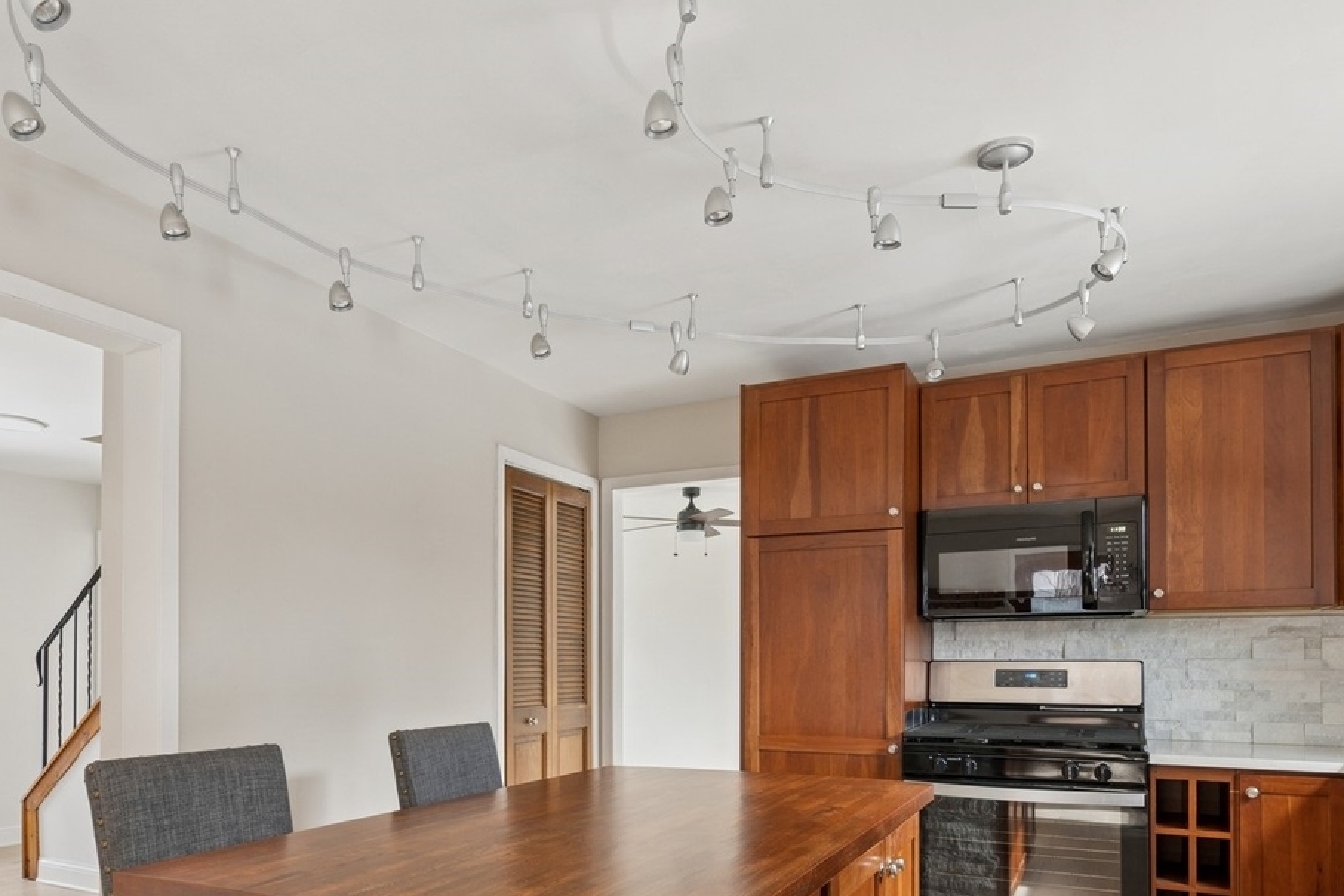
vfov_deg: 49.8
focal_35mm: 25
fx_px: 933
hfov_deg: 71.1
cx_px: 578
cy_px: 638
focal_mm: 14
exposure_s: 1/13
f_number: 9
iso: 200
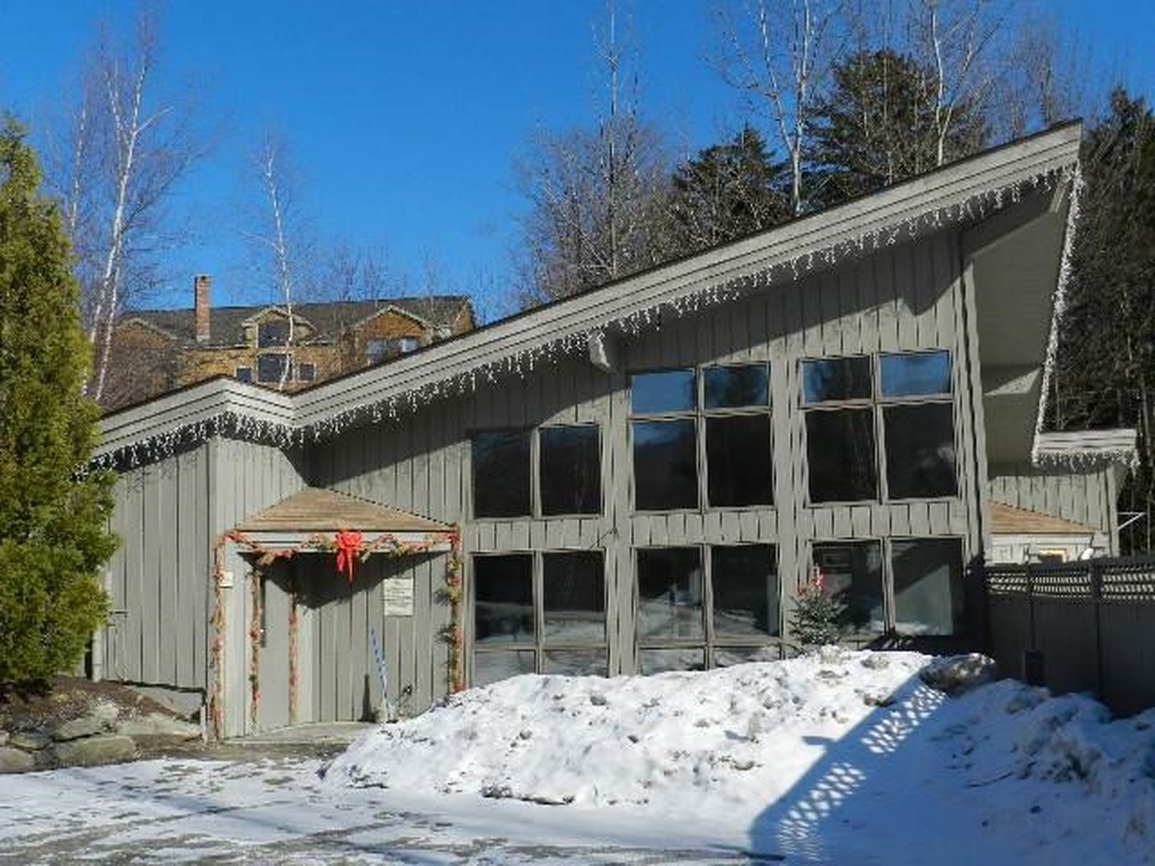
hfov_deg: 49.0
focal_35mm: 38
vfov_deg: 37.7
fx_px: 1268
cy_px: 433
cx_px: 578
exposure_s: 1/1250
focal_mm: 6.7
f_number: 4.5
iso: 160
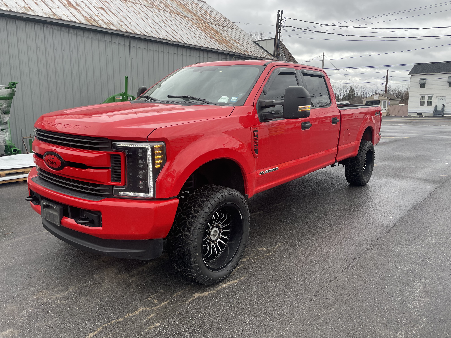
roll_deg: -0.3
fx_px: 339
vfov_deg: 53.1
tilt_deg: -10.7
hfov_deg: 67.3
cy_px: 169
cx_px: 226
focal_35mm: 26
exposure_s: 1/284
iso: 32
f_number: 1.6
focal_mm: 4.2
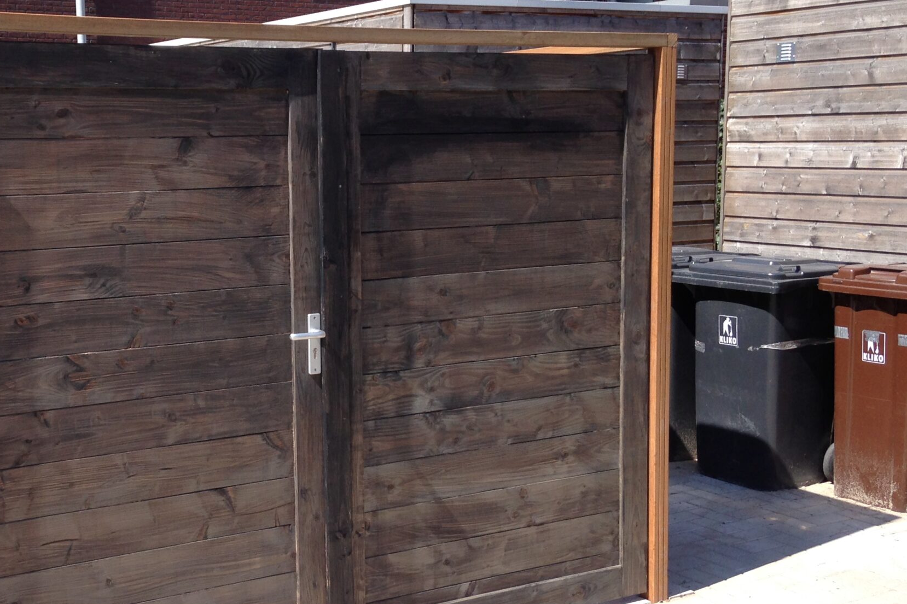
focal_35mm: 53
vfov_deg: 25.5
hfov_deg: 36.7
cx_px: 241
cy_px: 306
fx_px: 1335
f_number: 2.4
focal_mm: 4.12
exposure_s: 1/861
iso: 50
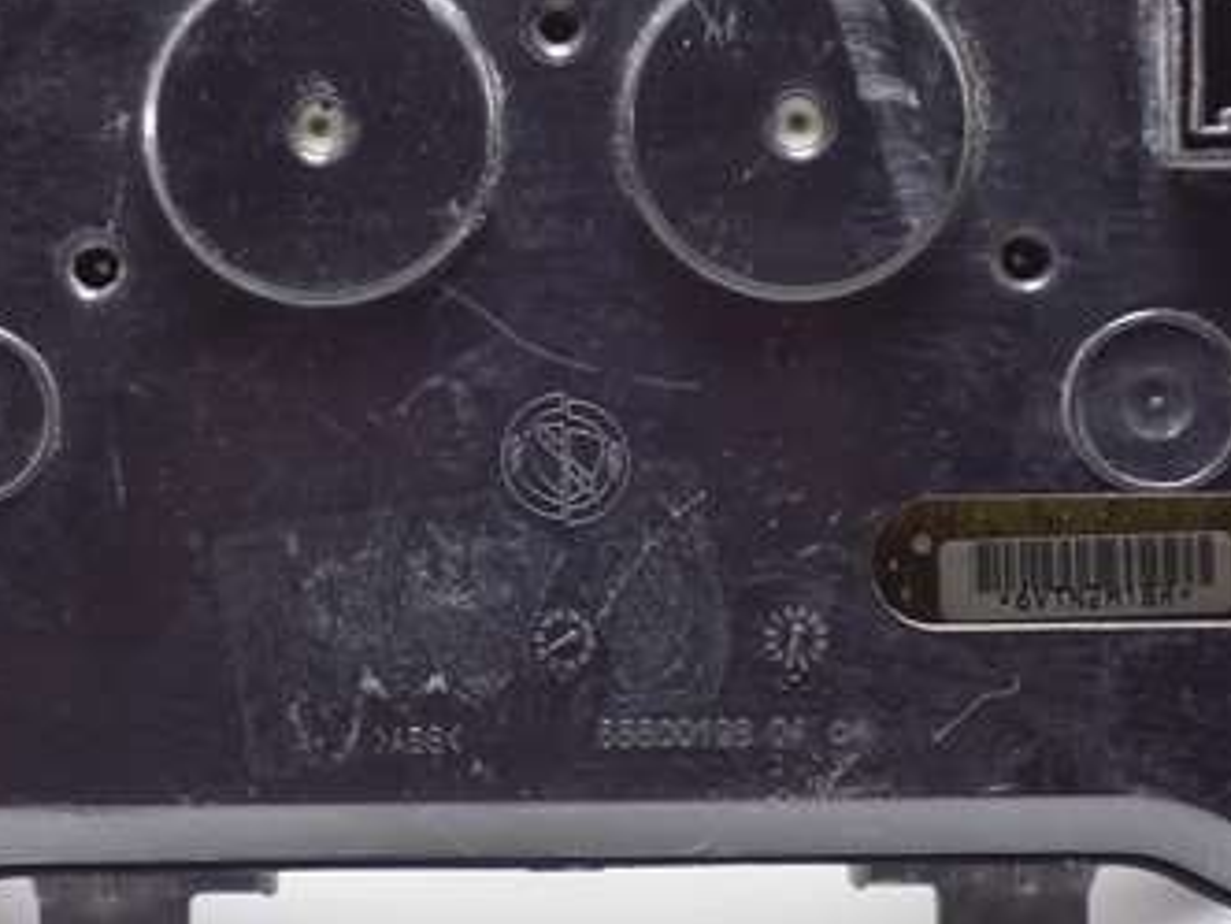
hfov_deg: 11.7
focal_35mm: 169
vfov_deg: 8.8
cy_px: 456
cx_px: 545
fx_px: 6010
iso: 800
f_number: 4
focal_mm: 28.18
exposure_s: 1/30
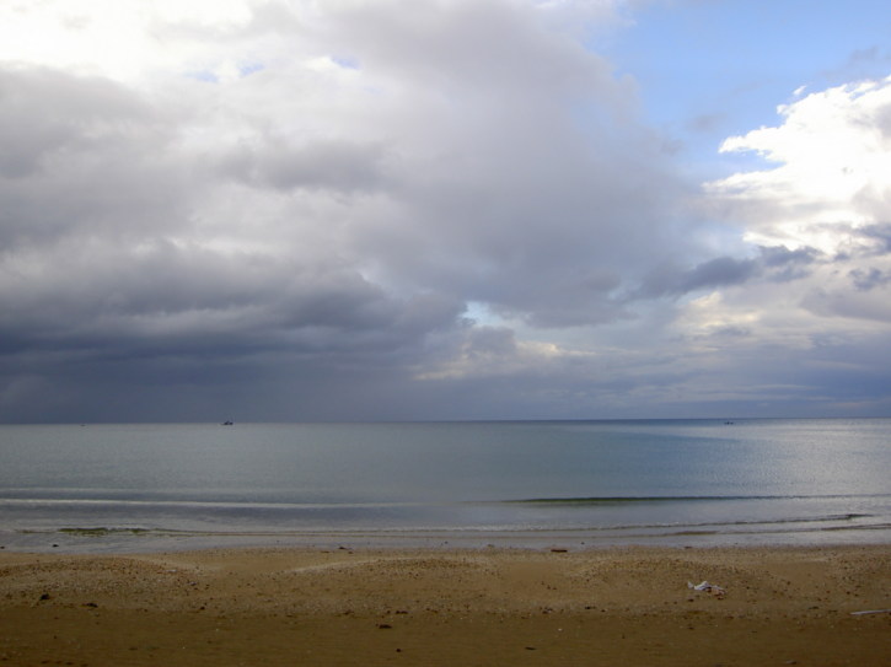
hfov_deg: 54.0
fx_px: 875
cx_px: 446
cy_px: 334
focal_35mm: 34
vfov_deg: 41.8
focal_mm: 5.6
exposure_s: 1/125
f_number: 4.7
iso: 50
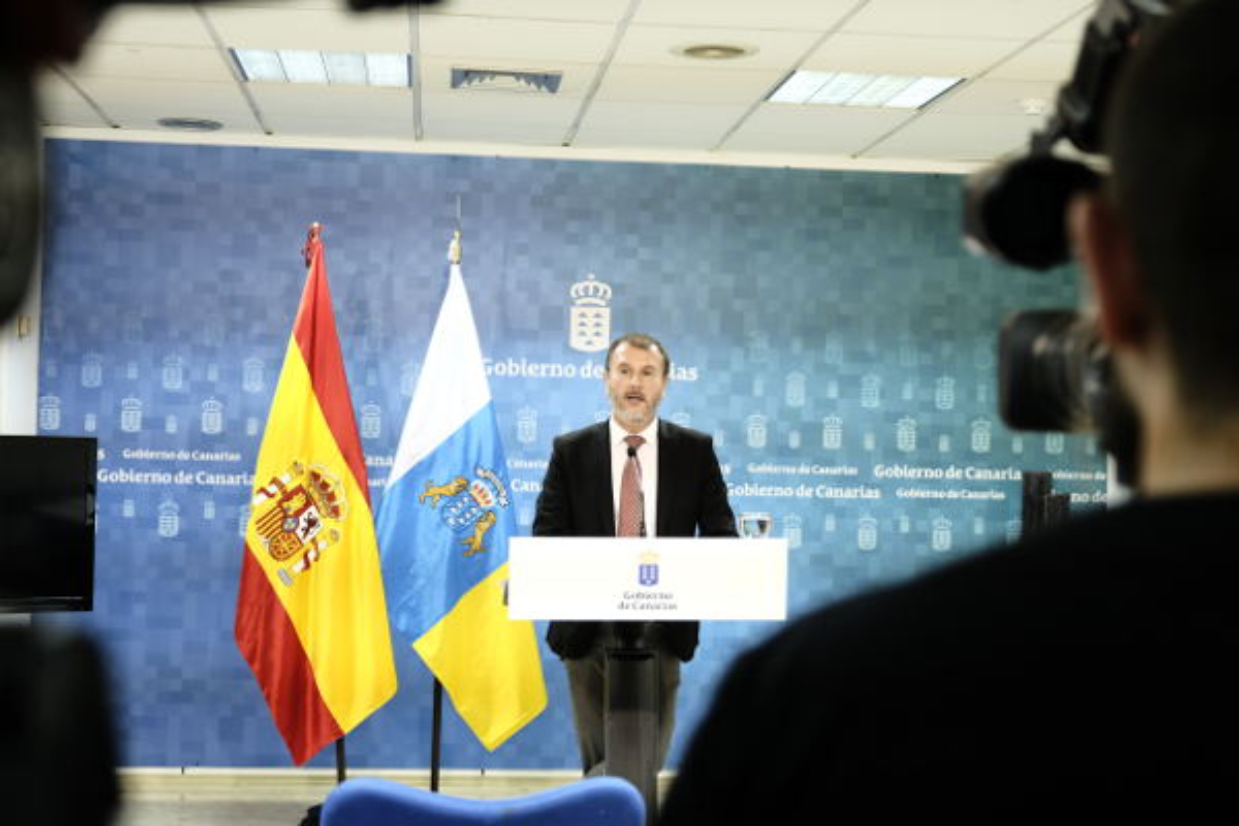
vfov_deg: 26.5
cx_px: 620
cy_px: 413
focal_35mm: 51
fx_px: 1755
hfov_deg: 38.9
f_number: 2.8
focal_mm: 34.2
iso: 1250
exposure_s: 1/80
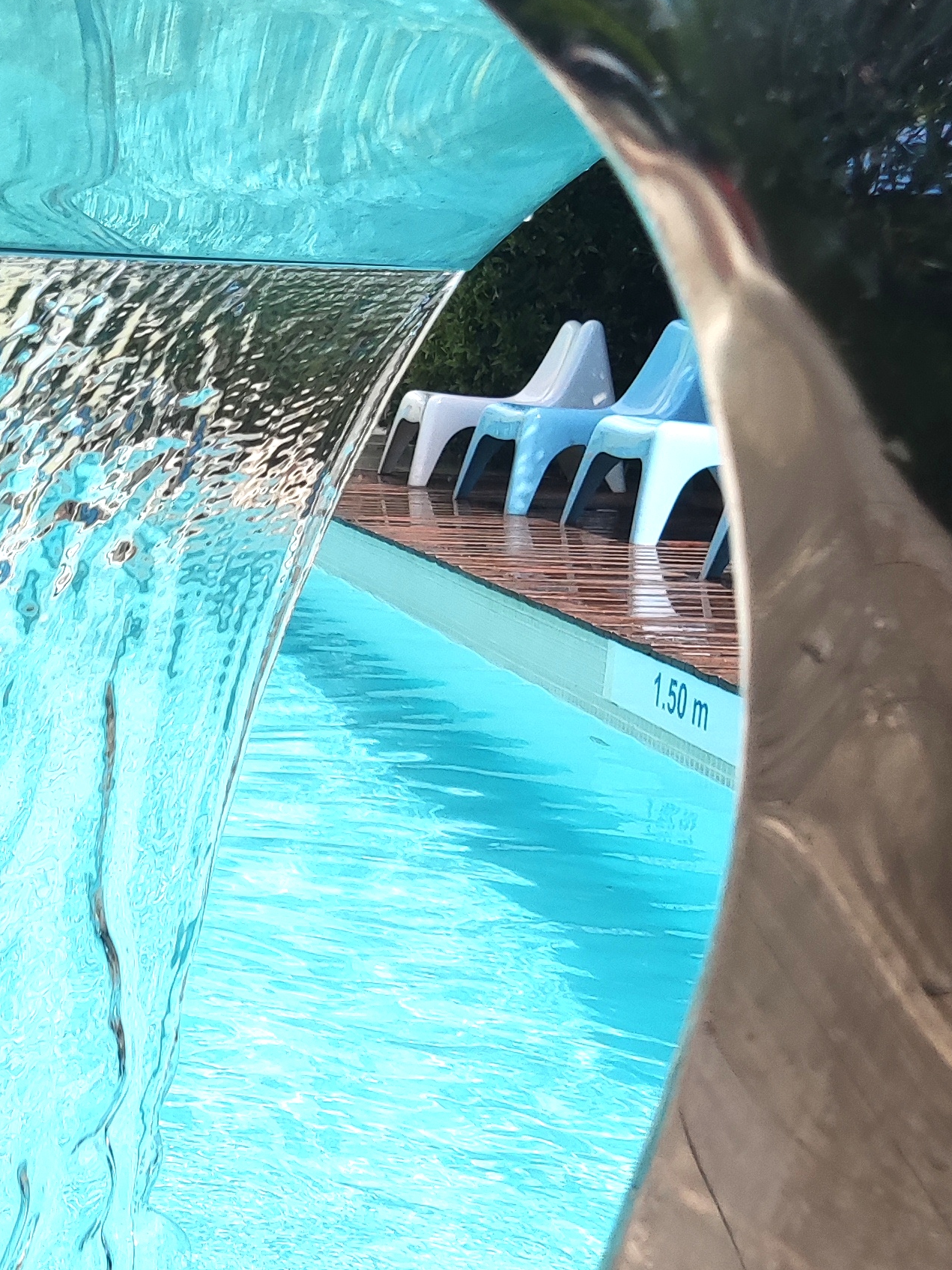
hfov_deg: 23.4
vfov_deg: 32.5
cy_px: 806
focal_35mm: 59
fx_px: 2164
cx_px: -70
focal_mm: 4.71
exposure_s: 1/1327
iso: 50
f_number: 1.79
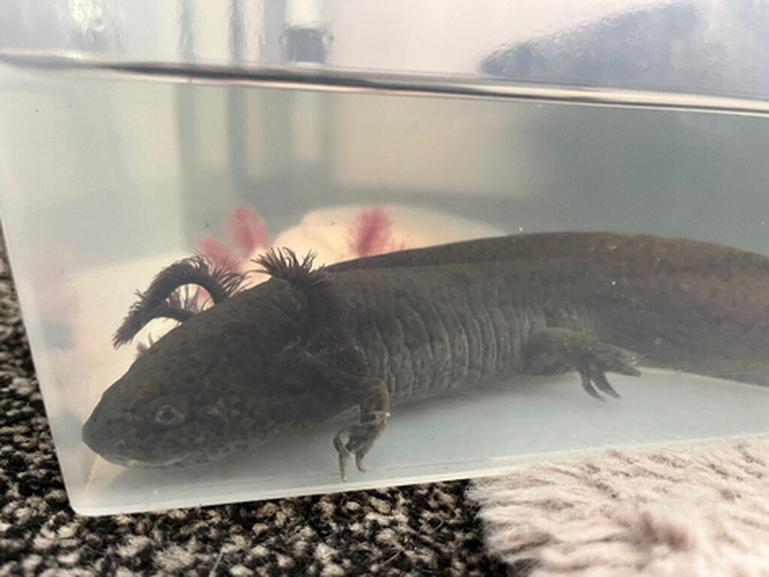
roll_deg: -3.6
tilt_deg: -19.6
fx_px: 577
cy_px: 288
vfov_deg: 53.0
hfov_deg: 67.3
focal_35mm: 26
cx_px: 384
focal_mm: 5.1
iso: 400
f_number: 1.6
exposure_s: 1/60
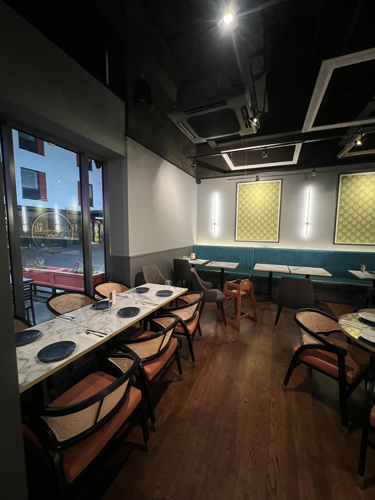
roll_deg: +0.6
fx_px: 188
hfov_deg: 89.9
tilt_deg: -6.4
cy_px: 250
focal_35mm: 13
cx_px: 188
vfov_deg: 106.2
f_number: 1.8
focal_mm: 1.57
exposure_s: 1/60
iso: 640
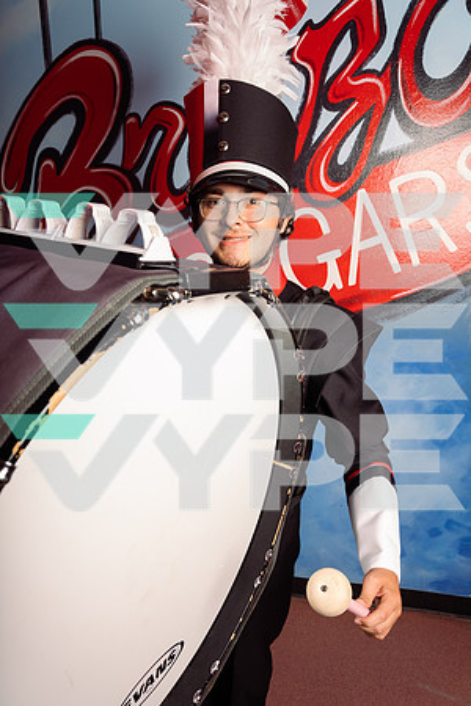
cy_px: 353
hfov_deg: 53.1
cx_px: 236
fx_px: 471
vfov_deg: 73.7
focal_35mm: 24
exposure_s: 1/250
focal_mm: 24
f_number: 9
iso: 200
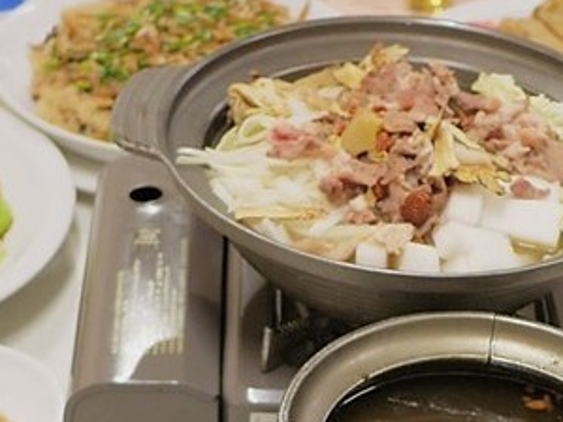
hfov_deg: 18.7
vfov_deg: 13.3
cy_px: 636
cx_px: 350
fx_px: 1707
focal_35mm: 105
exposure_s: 1/60
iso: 200
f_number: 1.7
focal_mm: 15
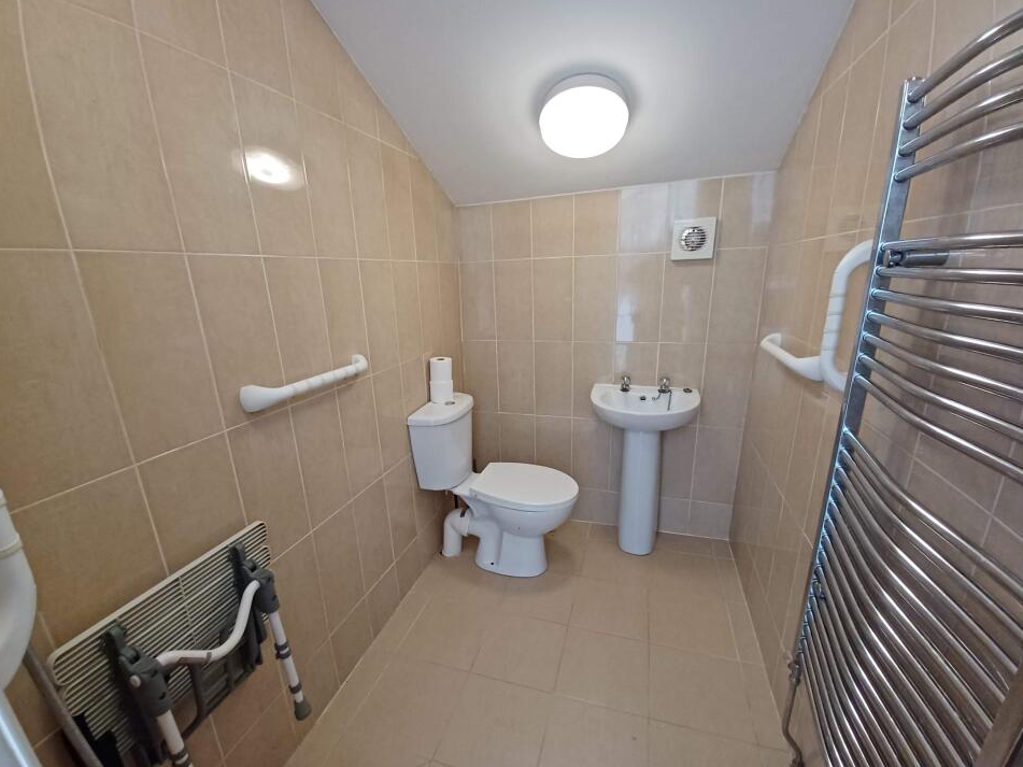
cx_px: 502
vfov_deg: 85.6
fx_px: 414
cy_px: 406
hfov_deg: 102.1
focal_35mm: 14
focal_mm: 1.42
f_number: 2.2
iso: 200
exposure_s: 1/33.3
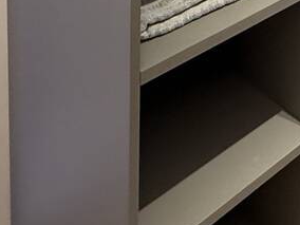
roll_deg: -2.4
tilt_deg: -6.5
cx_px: 302
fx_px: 615
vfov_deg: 15.3
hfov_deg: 26.0
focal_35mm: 71
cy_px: -264
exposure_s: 1/60
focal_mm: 2.22
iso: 320
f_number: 2.2
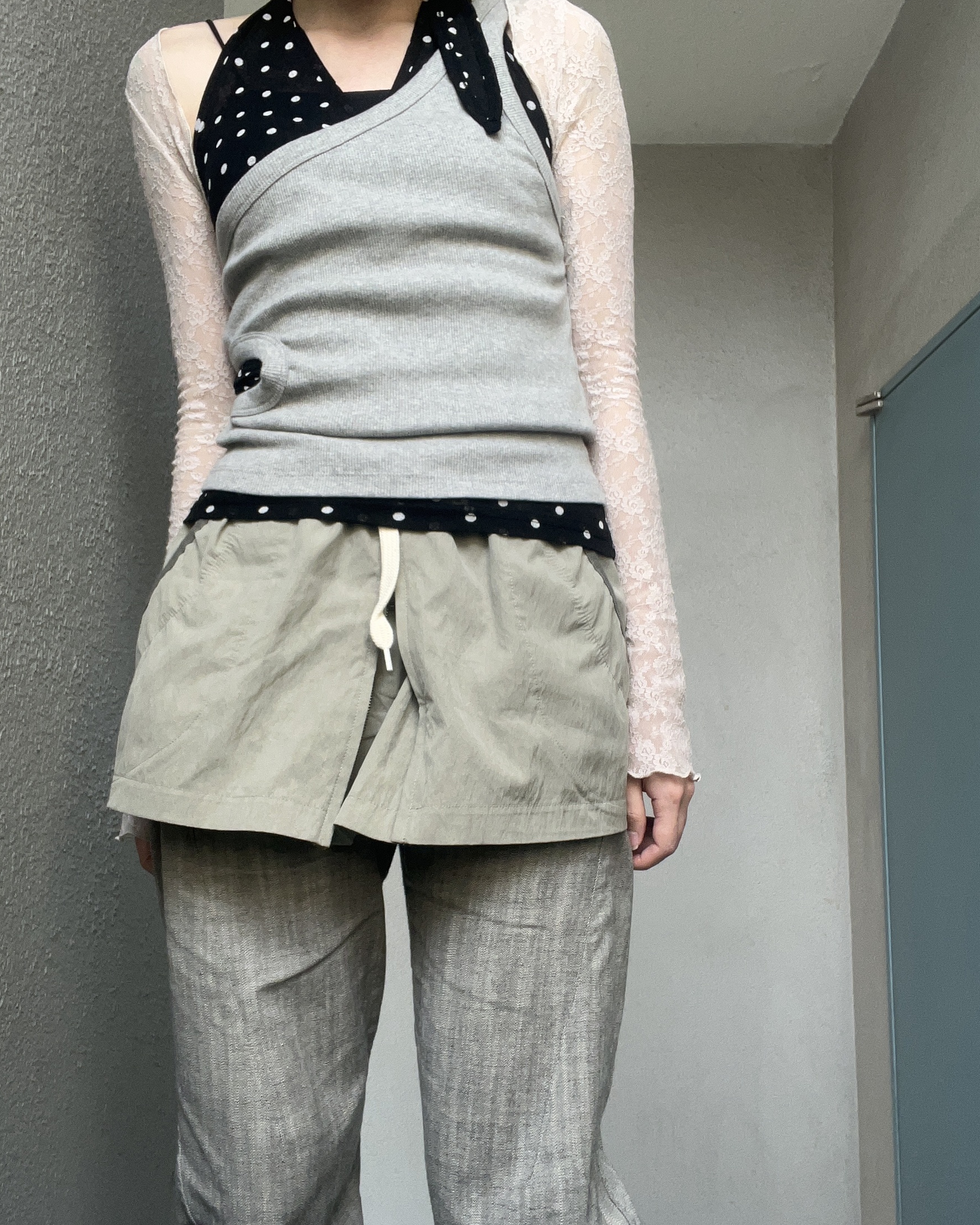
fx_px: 1160
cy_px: 640
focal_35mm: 32
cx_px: 490
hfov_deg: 45.8
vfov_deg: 55.6
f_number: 2.2
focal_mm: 2.71
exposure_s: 1/121
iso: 64
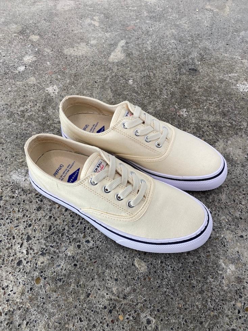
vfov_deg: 67.3
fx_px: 248
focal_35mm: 26
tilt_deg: -57.7
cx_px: 124
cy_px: 166
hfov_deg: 53.1
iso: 40
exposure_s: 1/100
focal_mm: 4.25
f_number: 1.8
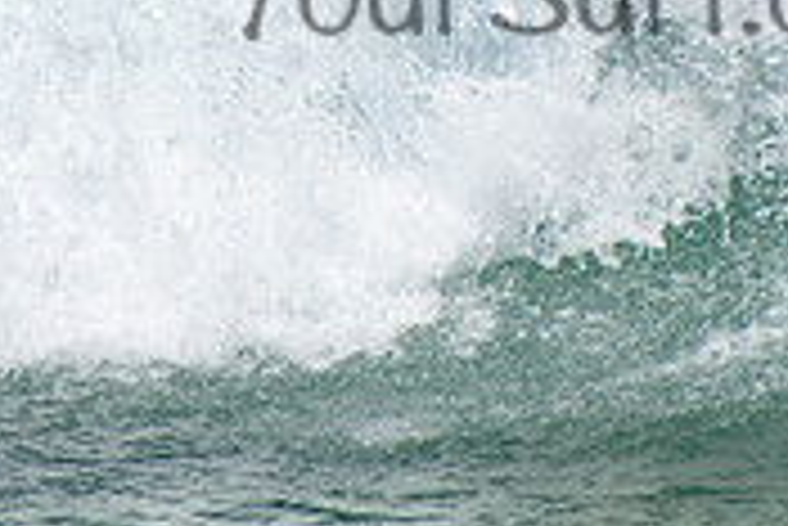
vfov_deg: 0.7
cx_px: 689
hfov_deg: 1.0
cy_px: -70
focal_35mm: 1989
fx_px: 43572
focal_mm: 400
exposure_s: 1/2000
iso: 280
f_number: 5.6
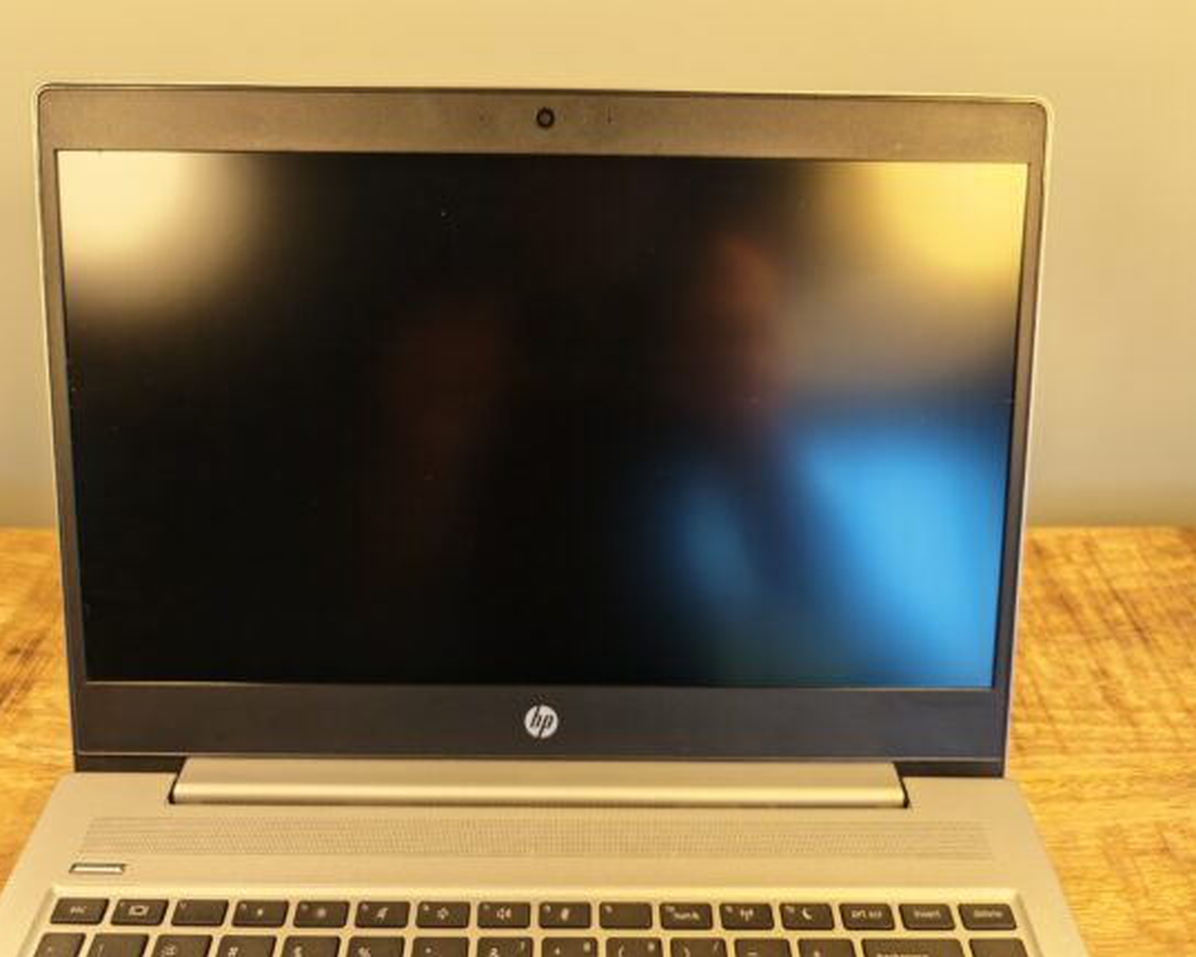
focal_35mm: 25
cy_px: 482
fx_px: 885
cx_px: 575
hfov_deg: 68.1
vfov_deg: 56.8
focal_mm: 6.55
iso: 125
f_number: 1.6
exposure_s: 1/50
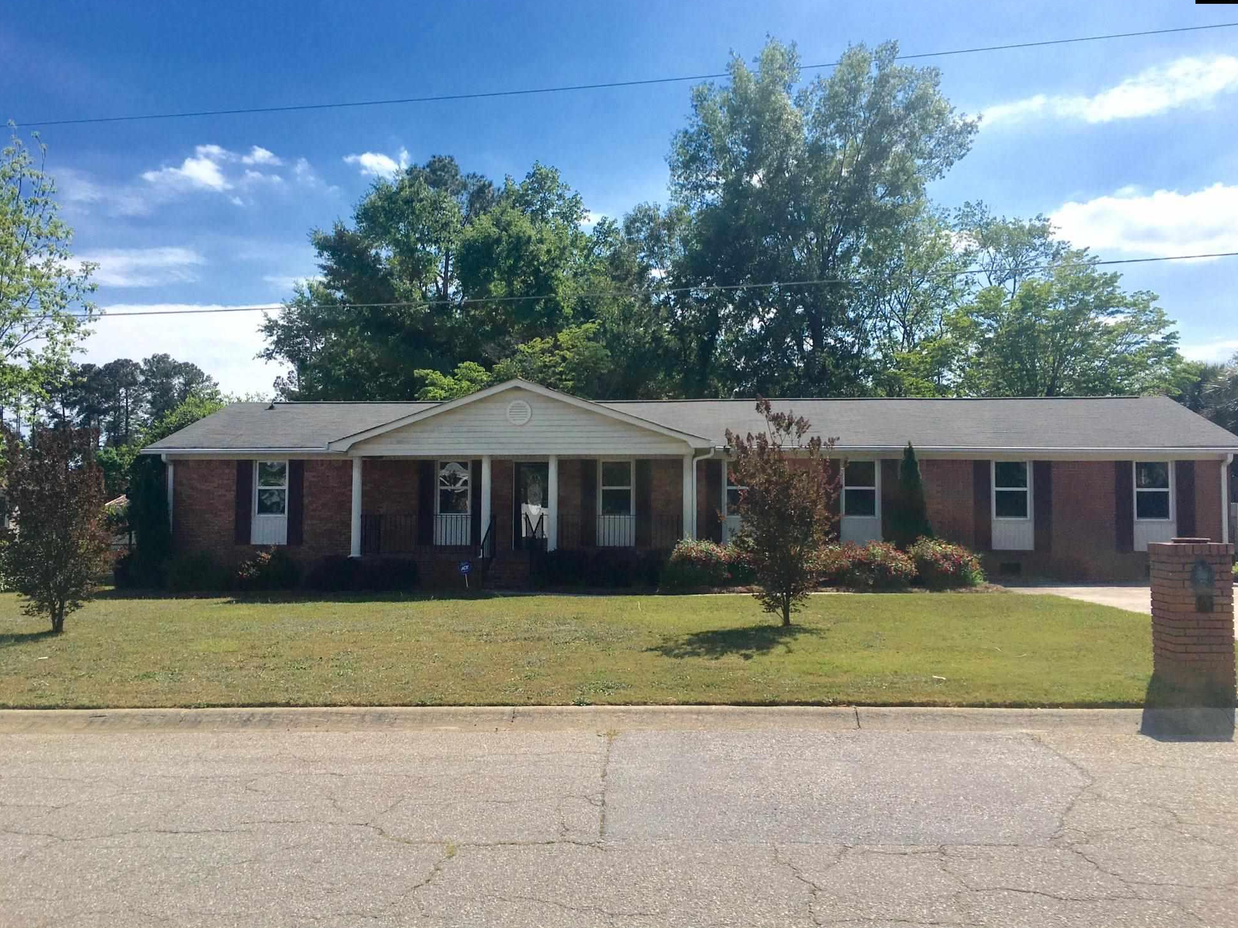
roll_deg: +0.8
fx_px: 1073
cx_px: 616
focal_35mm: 30
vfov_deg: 46.8
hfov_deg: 60.0
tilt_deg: +3.7
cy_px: 451
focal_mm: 4.15
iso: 25
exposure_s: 1/2653
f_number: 2.2
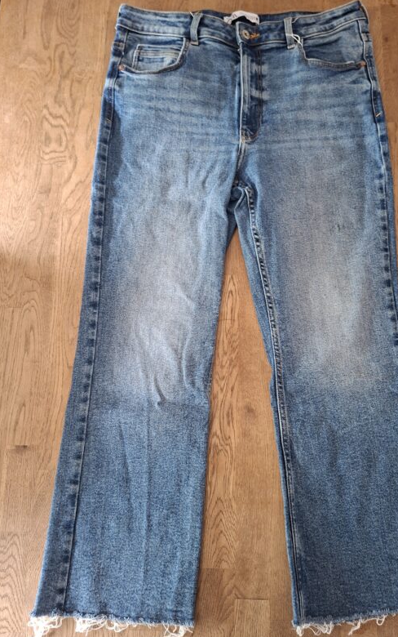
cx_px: 241
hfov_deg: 49.0
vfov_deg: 72.5
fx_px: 434
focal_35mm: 25
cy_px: 319
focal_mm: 5.54
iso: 400
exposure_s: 1/33
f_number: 1.8
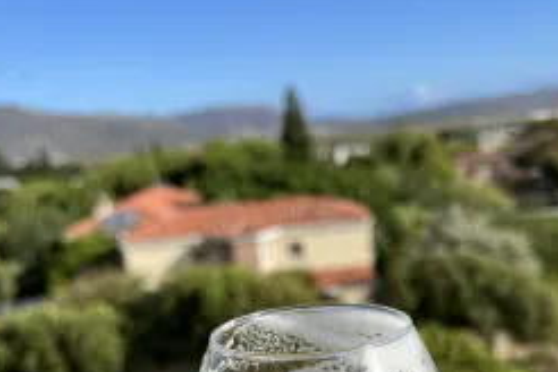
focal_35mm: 44
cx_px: 274
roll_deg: +6.7
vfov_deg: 28.3
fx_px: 682
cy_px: 388
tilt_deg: -18.9
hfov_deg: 44.5
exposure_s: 1/2755
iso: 50
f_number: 1.6
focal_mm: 5.1
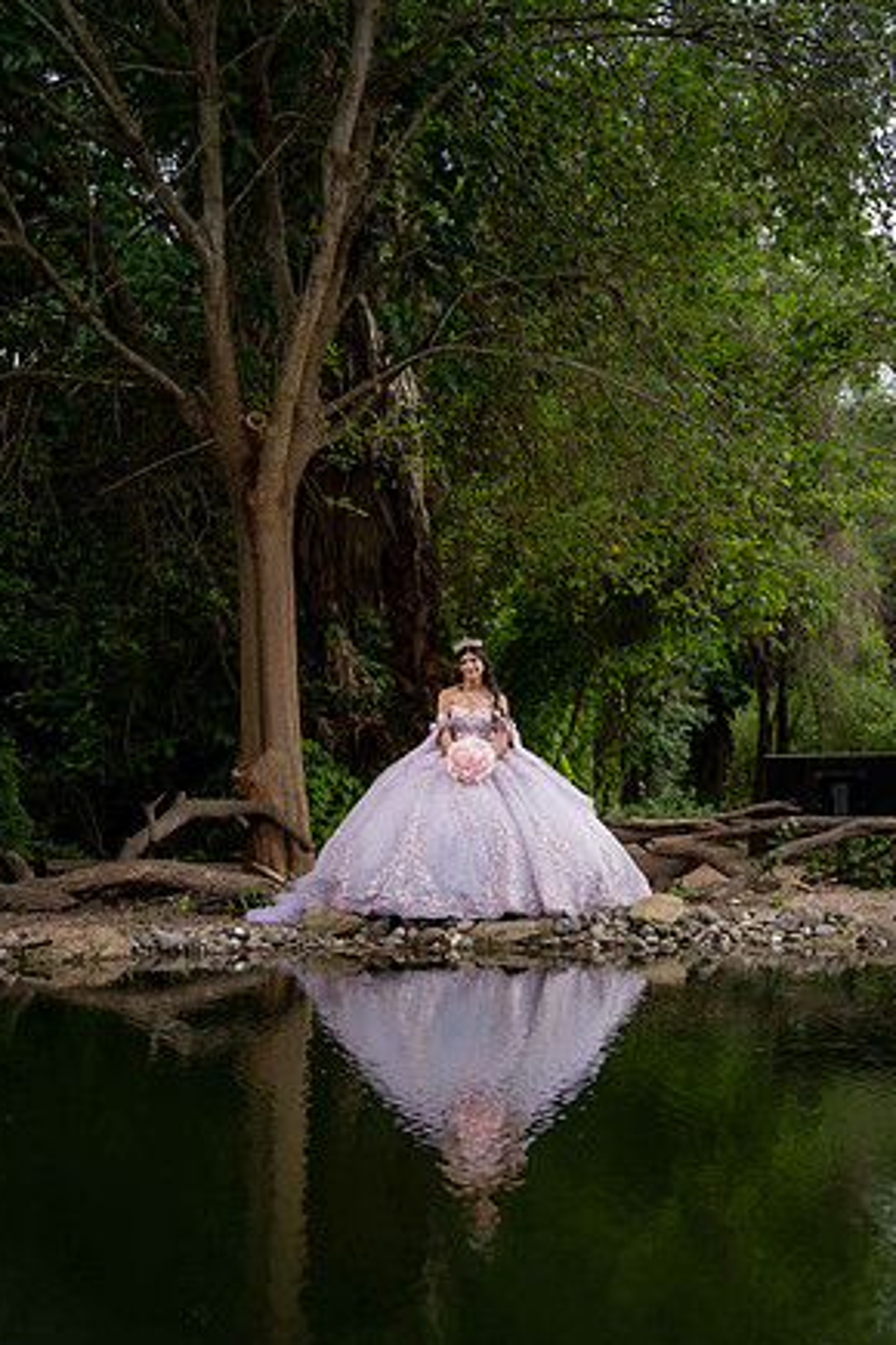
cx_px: 445
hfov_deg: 23.0
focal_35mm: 59
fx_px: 2202
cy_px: 693
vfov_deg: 33.9
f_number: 2.2
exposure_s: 1/1250
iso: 160
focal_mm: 57
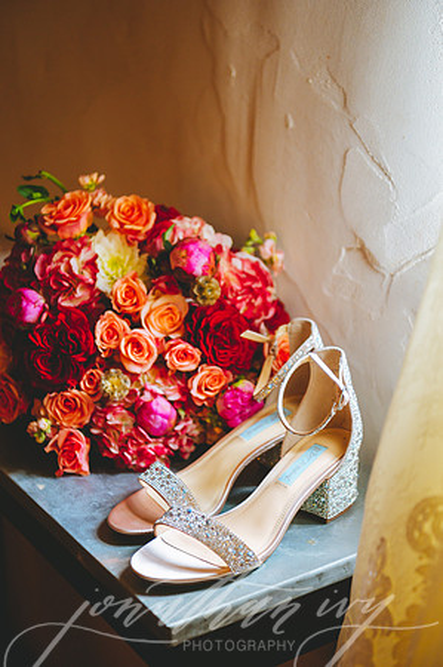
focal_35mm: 62
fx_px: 1147
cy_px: 334
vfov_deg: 32.4
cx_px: 222
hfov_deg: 21.9
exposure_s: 1/250
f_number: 2.8
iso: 2000
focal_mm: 62
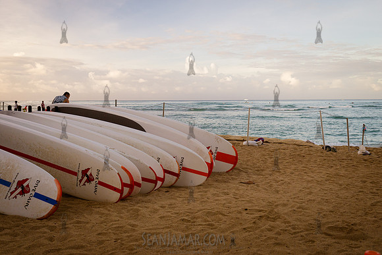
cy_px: 128
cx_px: 191
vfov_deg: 37.9
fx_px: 371
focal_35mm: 35
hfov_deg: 54.4
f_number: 5.6
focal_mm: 35
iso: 1000
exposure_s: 1/640
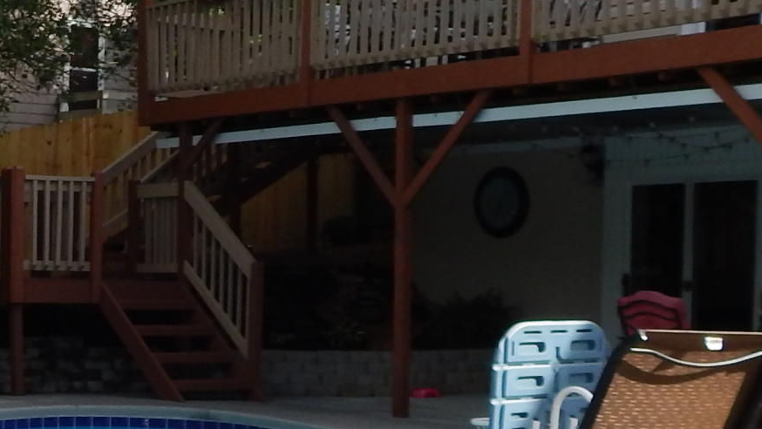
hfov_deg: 22.1
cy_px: 317
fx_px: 1738
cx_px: -243
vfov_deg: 14.0
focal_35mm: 86
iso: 125
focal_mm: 4
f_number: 3
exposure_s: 1/1000
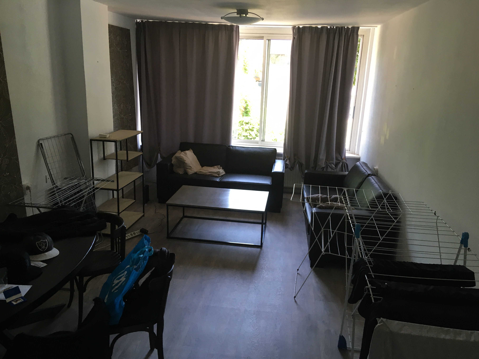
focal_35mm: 29
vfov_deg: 48.2
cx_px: 240
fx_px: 401
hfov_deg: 61.7
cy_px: 180
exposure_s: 1/33
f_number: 2.2
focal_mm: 4.15
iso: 80
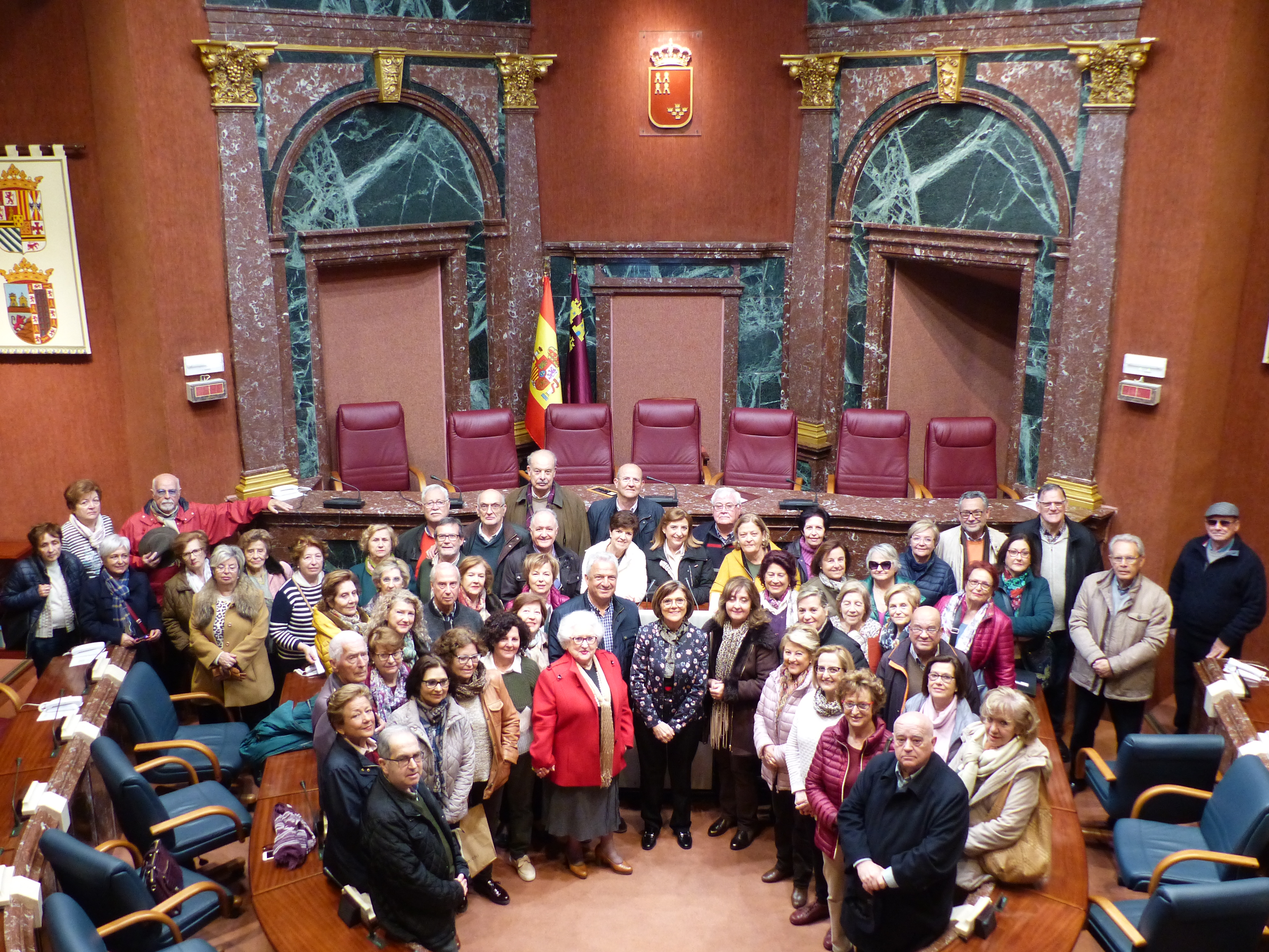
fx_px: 1210
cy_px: 476
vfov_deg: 42.9
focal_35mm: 33
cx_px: 634
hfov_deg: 55.4
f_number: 2.8
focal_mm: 5.9
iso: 400
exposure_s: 1/20
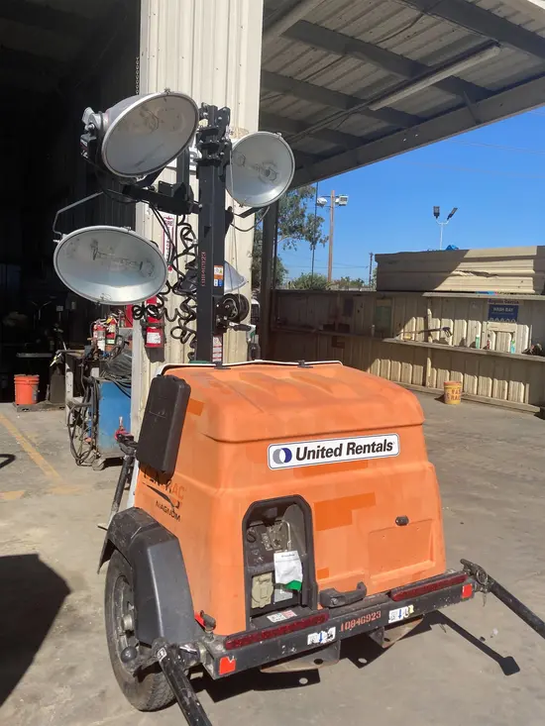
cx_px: 272
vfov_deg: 63.4
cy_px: 363
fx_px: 588
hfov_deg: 49.8
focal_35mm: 28
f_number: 1.8
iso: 20
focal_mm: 3.99
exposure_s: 1/2558
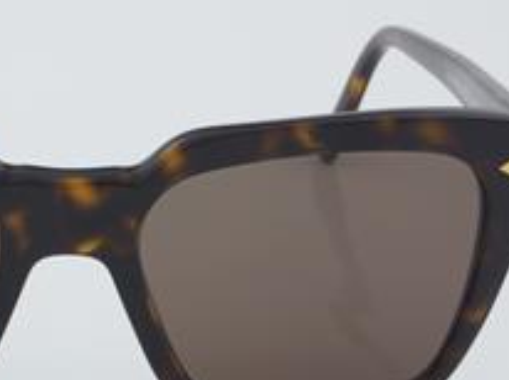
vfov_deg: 9.6
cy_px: 242
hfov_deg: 12.8
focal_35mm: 154
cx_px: 72
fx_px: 2261
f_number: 32
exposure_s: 1/4
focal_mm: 55
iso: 100
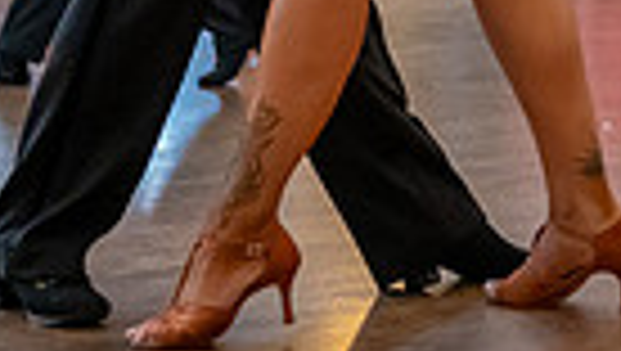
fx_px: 2539
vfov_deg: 7.5
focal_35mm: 154
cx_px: 414
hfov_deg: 13.9
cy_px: -452
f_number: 2
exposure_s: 1/500
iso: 6400
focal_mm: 35
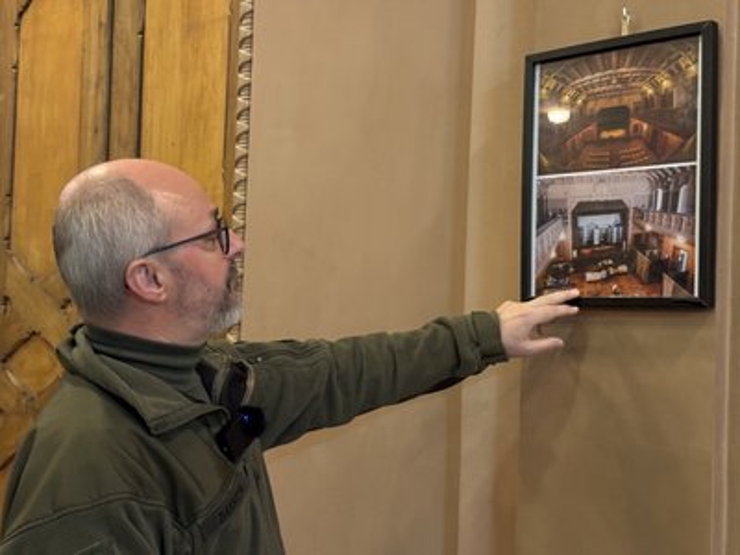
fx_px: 1026
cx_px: 370
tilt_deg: +2.5
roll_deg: -1.7
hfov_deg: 39.7
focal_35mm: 48
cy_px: 278
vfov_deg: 30.3
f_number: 1.78
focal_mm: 6.76
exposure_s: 1/20
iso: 640
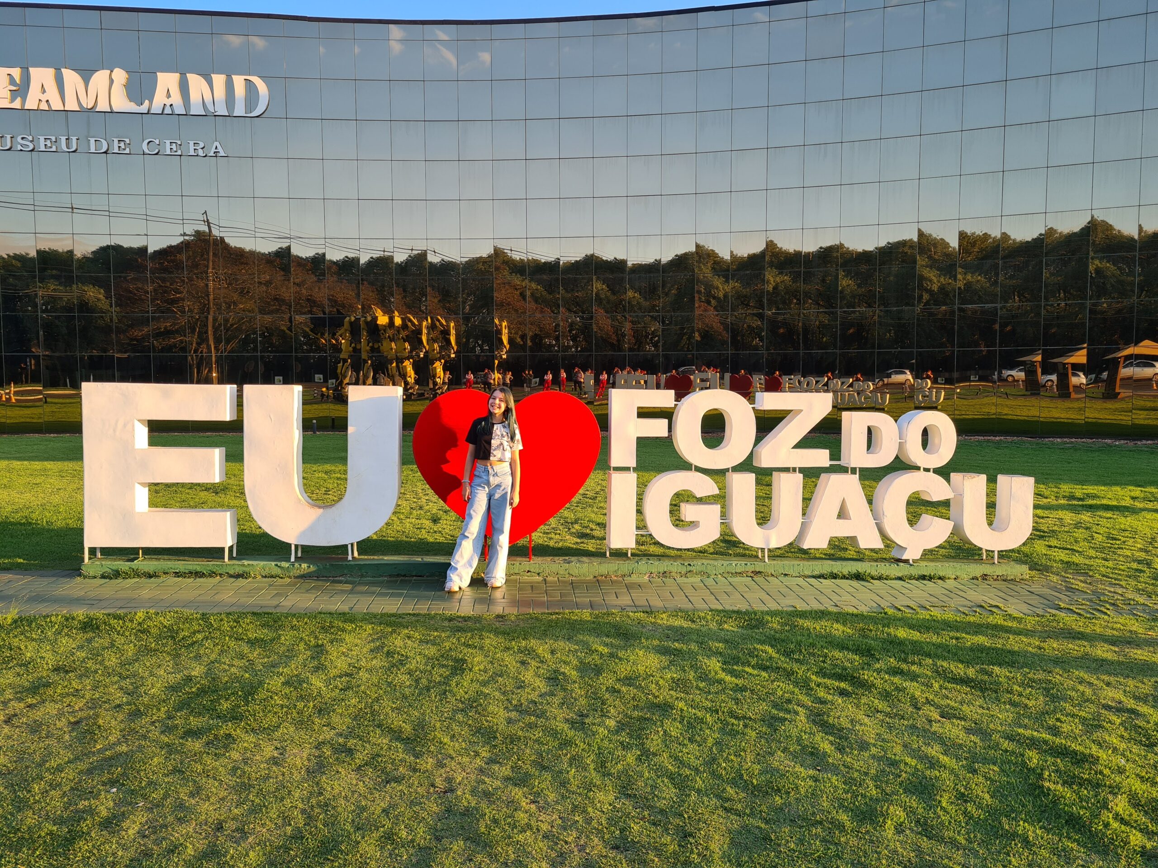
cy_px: 434
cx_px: 579
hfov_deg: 67.3
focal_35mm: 26
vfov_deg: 53.1
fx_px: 870
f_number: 1.8
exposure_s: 1/402
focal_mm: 5.4
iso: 50
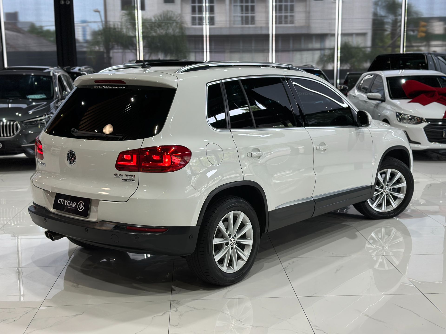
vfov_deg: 30.3
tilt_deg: -9.7
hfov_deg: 39.7
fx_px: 618
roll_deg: +0.9
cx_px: 223
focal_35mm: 48
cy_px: 167
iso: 64
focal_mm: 6.86
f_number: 1.78
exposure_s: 1/120
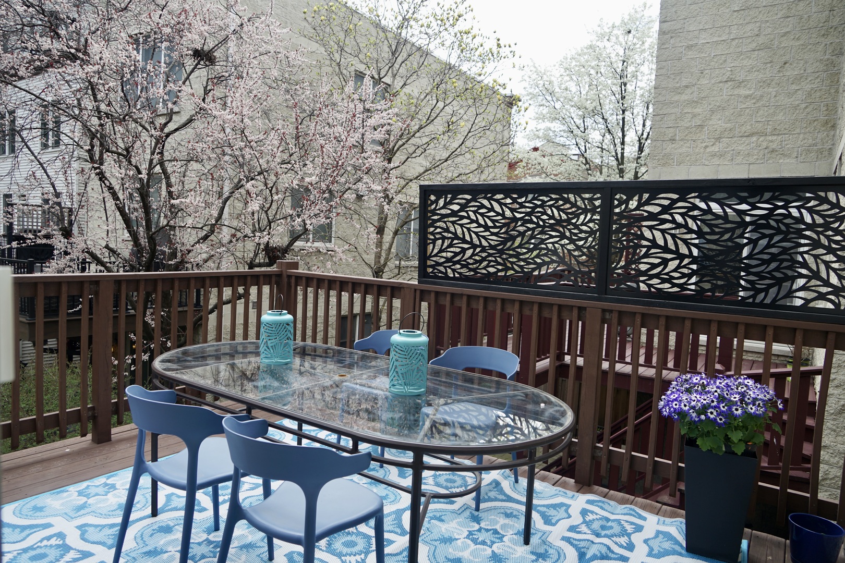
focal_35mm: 24
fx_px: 563
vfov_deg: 53.1
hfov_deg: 73.7
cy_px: 282
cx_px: 422
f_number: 5
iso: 100
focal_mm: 24
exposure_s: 1/200
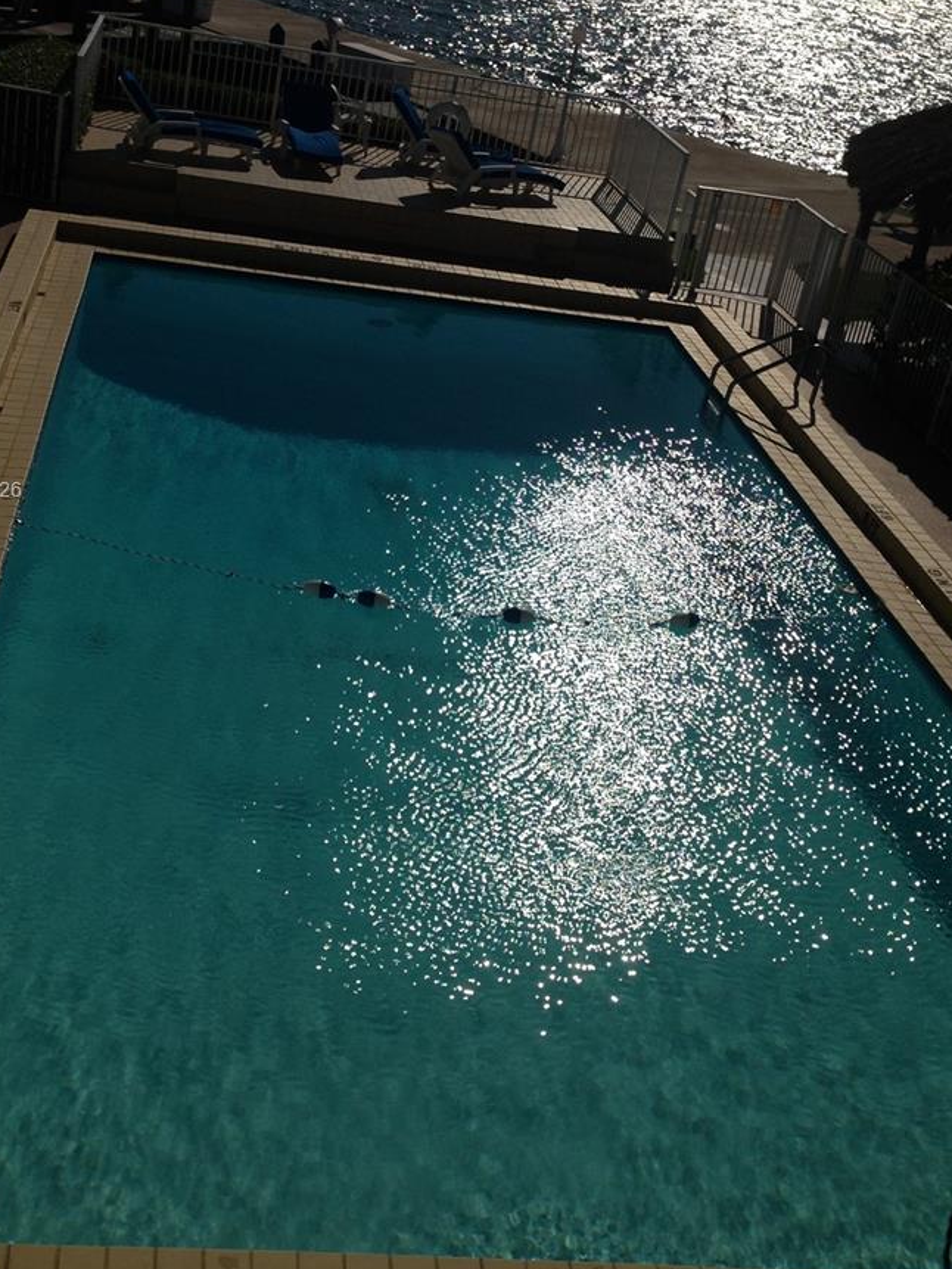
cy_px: 492
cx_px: 413
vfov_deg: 41.0
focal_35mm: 46
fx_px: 1686
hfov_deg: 31.5
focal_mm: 4.13
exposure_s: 1/10870
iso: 50
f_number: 2.4
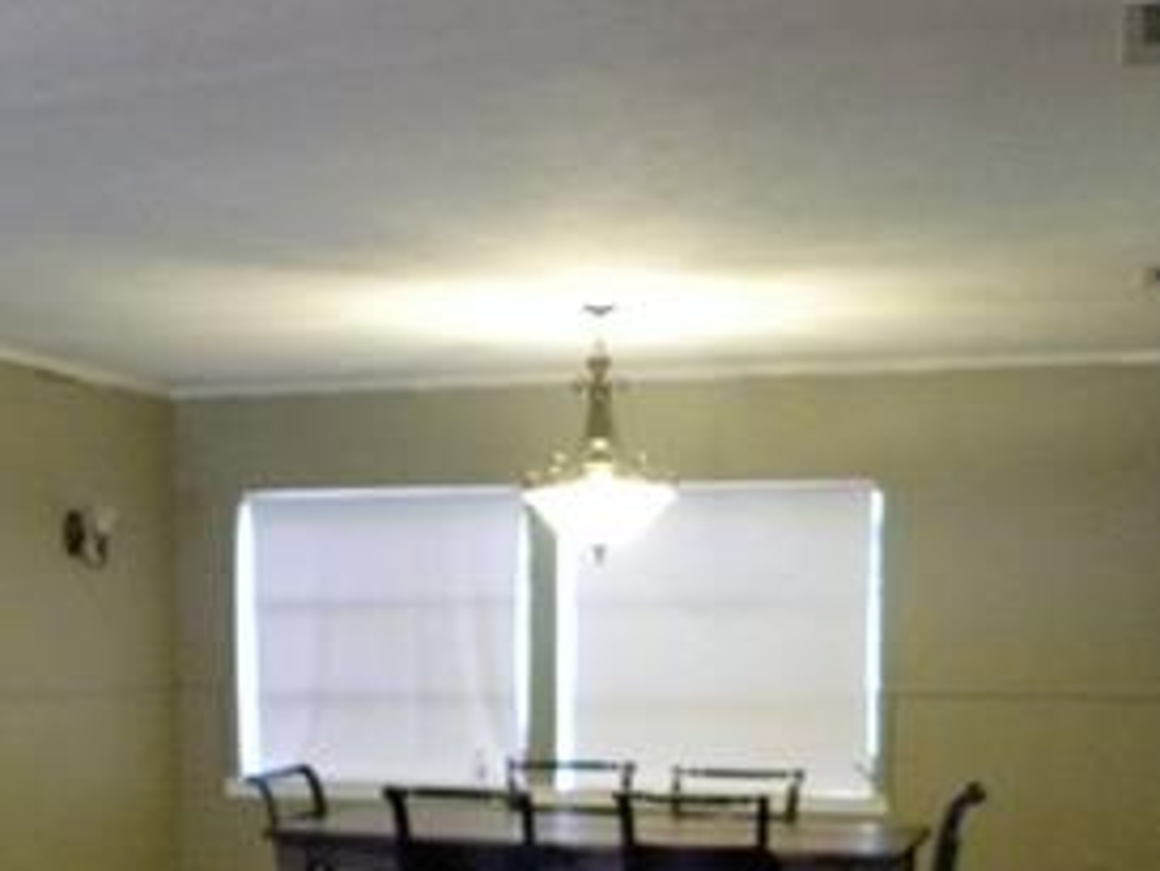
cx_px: 408
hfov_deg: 31.5
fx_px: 2045
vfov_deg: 23.0
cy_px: 879
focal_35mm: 61
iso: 400
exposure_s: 1/13.4
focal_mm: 4.6
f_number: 2.8
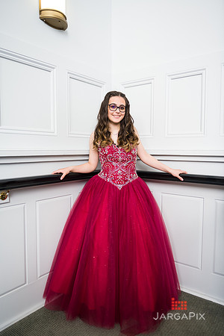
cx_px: 112
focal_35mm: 27
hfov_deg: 47.9
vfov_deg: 67.4
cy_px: 168
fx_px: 252
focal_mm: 27
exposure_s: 1/200
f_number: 3.2
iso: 1000
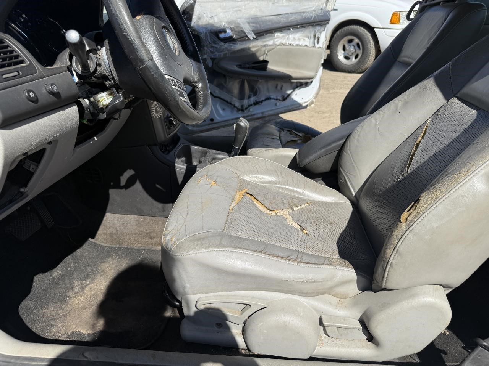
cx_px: 244
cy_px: 183
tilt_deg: -27.6
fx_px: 339
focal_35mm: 24
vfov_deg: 56.8
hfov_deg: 71.6
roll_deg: -0.3
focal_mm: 6.76
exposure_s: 1/3953
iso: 80
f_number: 1.78
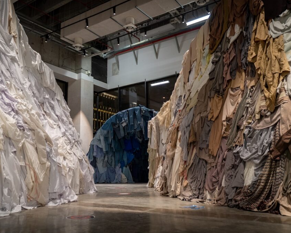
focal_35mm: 32
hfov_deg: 55.5
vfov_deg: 45.8
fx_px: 276
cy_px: 117
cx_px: 126
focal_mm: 28
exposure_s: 1/200
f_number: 2.8
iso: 2000
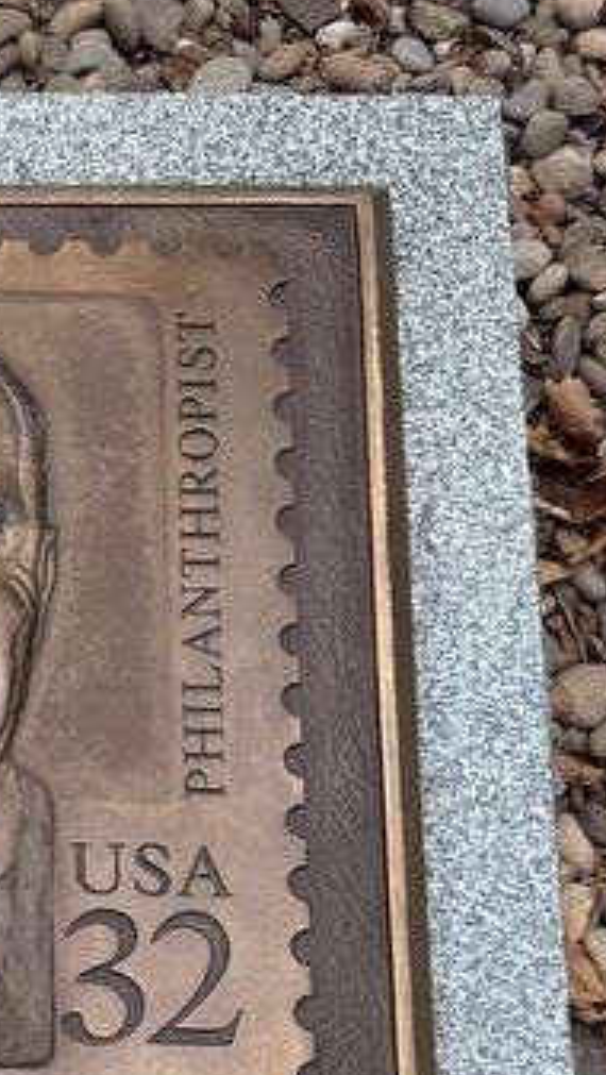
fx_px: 1768
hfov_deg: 18.2
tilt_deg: -71.9
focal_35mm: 62
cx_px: -163
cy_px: 868
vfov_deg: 32.8
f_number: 1.78
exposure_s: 1/1361
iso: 80
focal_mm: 6.76
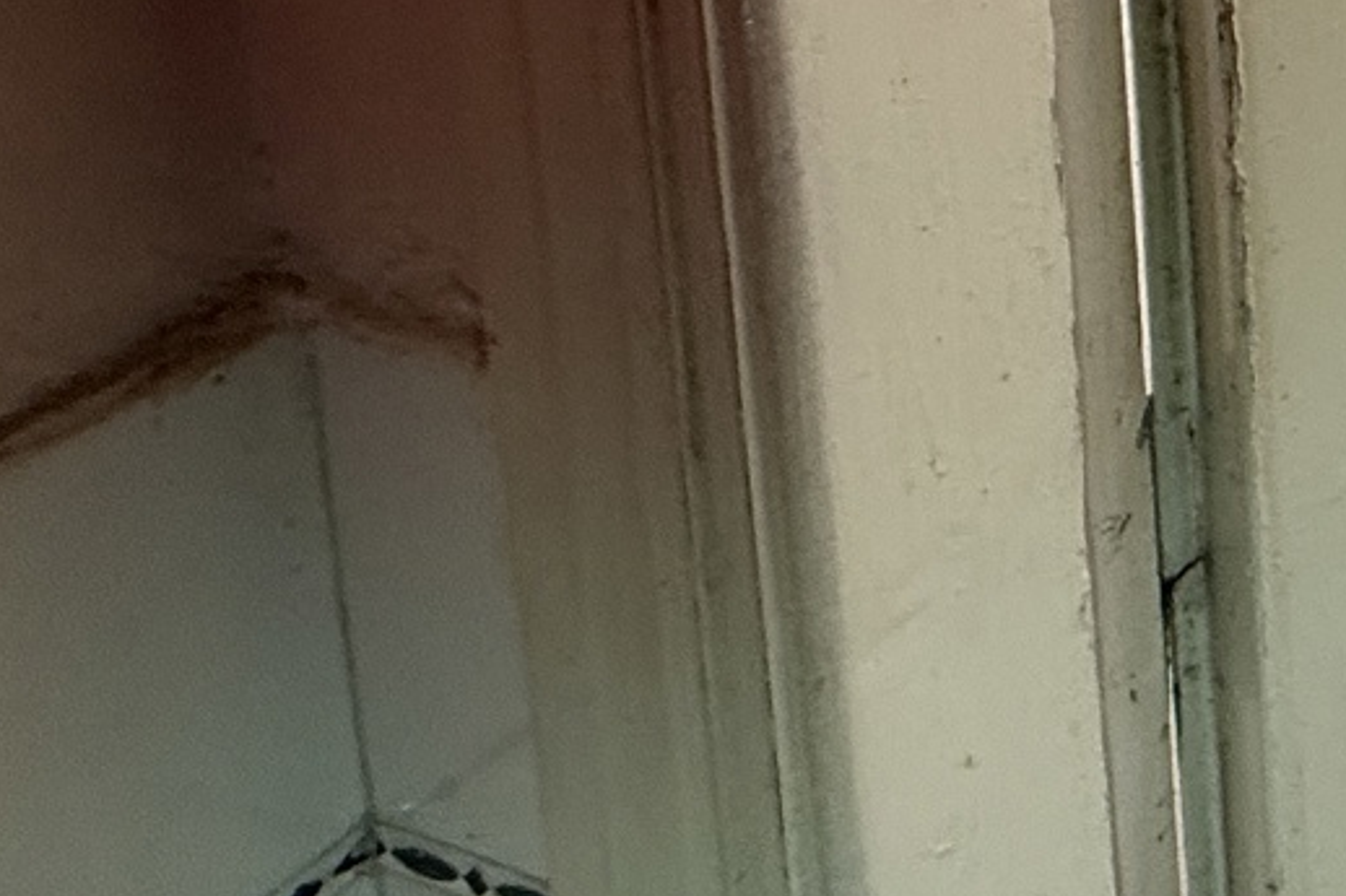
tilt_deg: -7.9
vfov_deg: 19.0
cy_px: -730
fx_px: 2018
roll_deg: -0.7
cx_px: 2274
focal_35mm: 54
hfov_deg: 23.7
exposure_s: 1/104
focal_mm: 2.22
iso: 125
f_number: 2.2
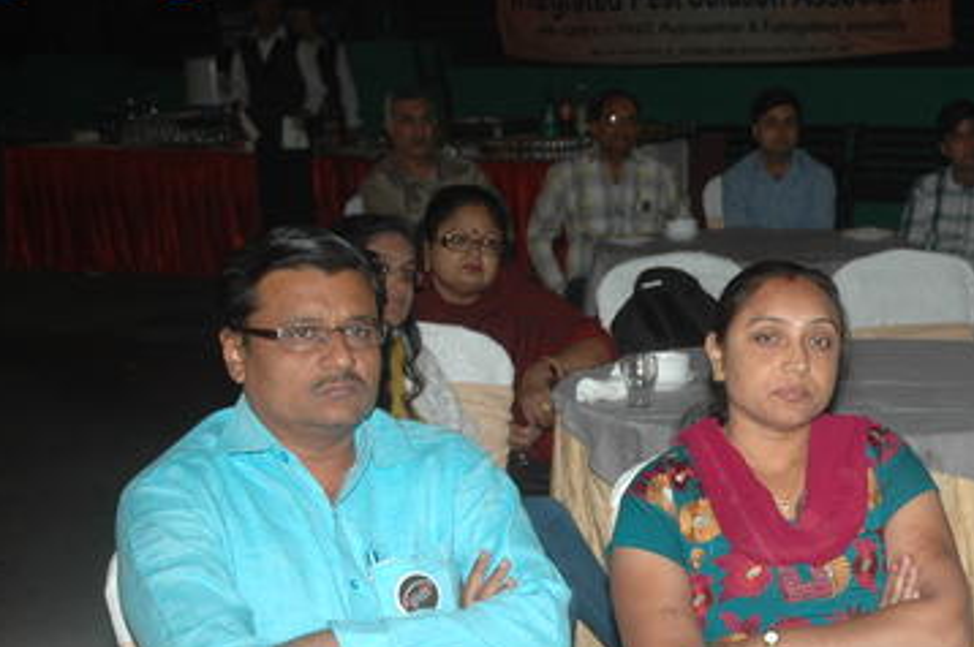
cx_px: 800
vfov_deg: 17.4
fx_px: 2104
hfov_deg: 25.5
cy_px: 510
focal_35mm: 78
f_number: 4.5
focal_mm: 31
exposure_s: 1/60
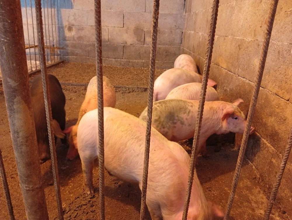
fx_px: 220
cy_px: 110
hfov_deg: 67.2
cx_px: 146
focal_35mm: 26
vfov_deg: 53.2
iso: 1848
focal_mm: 3.96
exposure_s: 1/16.7
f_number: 1.8
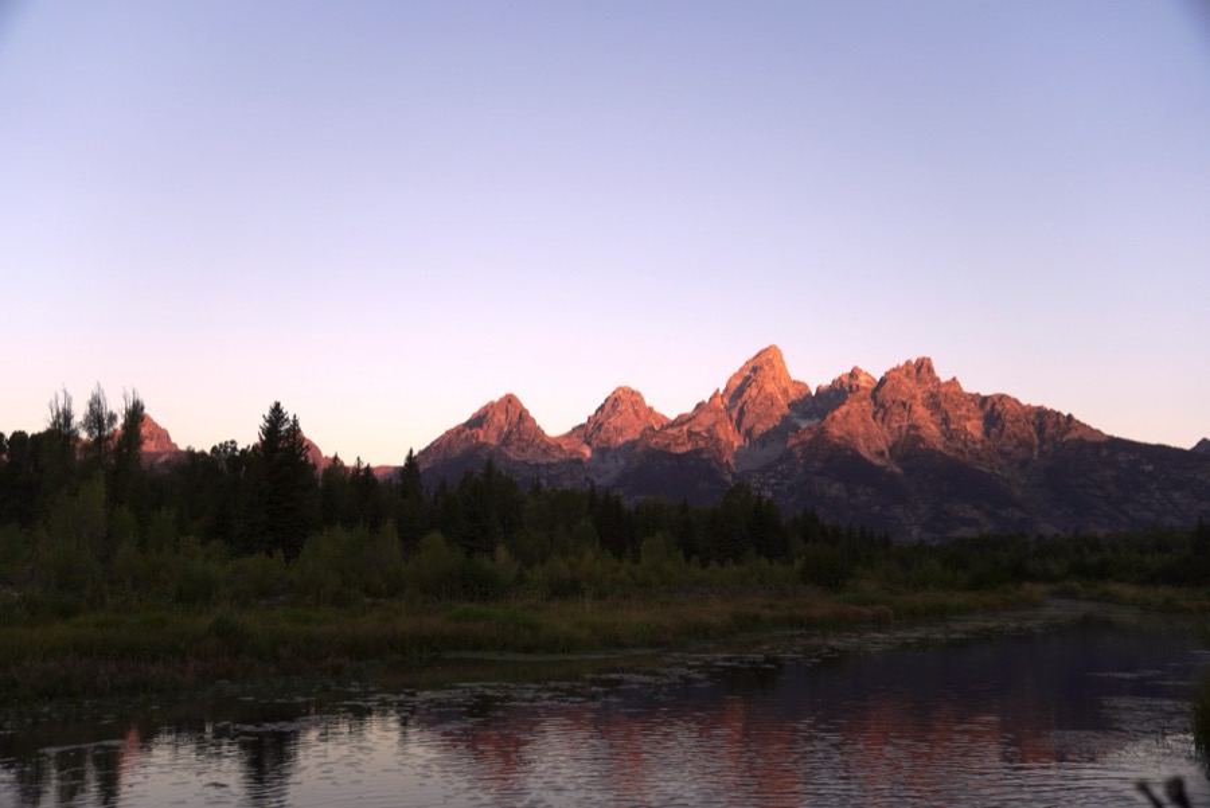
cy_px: 404
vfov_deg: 36.9
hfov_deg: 53.1
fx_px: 1211
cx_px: 605
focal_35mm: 36
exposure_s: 1/400
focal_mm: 24
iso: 100
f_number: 2.8
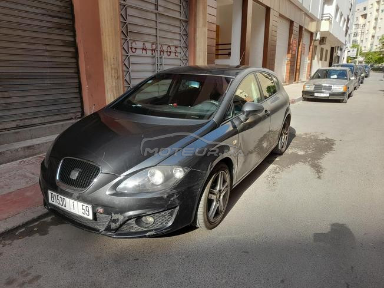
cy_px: 144
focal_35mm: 25
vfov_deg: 54.9
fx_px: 277
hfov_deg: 69.4
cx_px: 192
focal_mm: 4.6
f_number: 2
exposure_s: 1/151
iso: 20
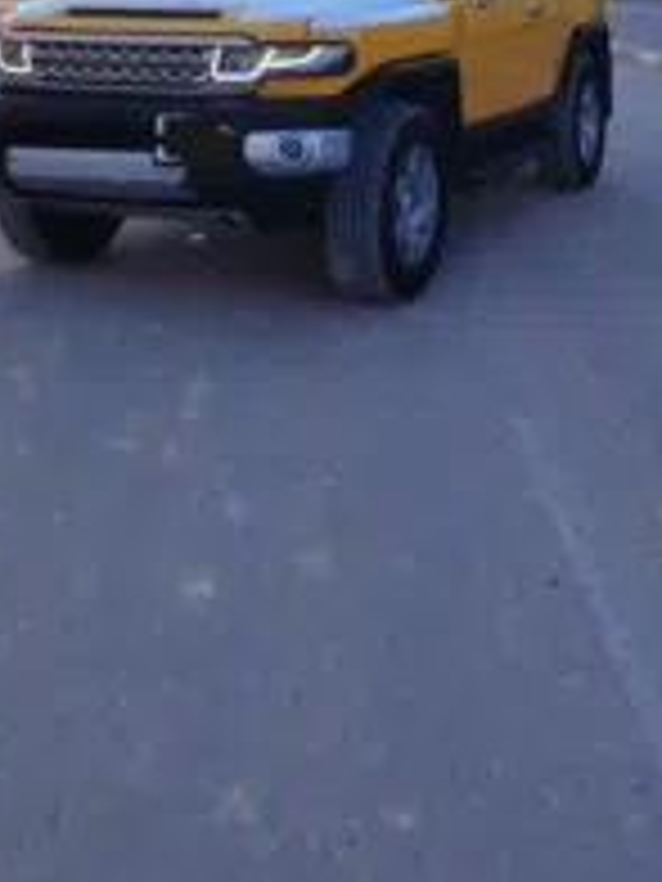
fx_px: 1249
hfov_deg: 29.7
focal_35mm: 49
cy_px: 22
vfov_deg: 35.6
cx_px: 333
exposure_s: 1/442
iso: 100
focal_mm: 5.25
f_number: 1.75
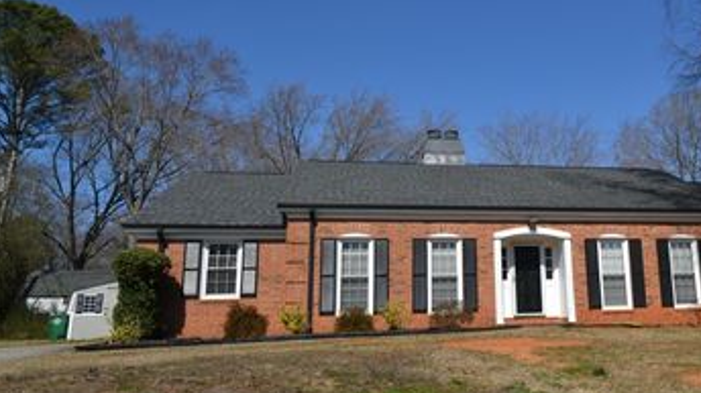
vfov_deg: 36.6
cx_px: 501
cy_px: 205
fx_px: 594
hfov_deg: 58.7
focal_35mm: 32
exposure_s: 1/250
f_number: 8
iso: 100
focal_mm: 14
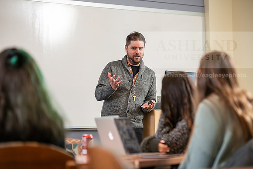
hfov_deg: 18.3
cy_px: 84
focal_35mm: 112
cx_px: 126
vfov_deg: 12.2
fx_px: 787
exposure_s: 1/200
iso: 640
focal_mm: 112
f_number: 3.2
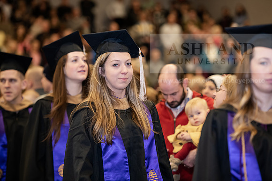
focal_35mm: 145
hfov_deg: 14.2
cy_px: 90
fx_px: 1096
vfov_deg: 9.5
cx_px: 136
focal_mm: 145
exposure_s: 1/200
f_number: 3.2
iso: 2000
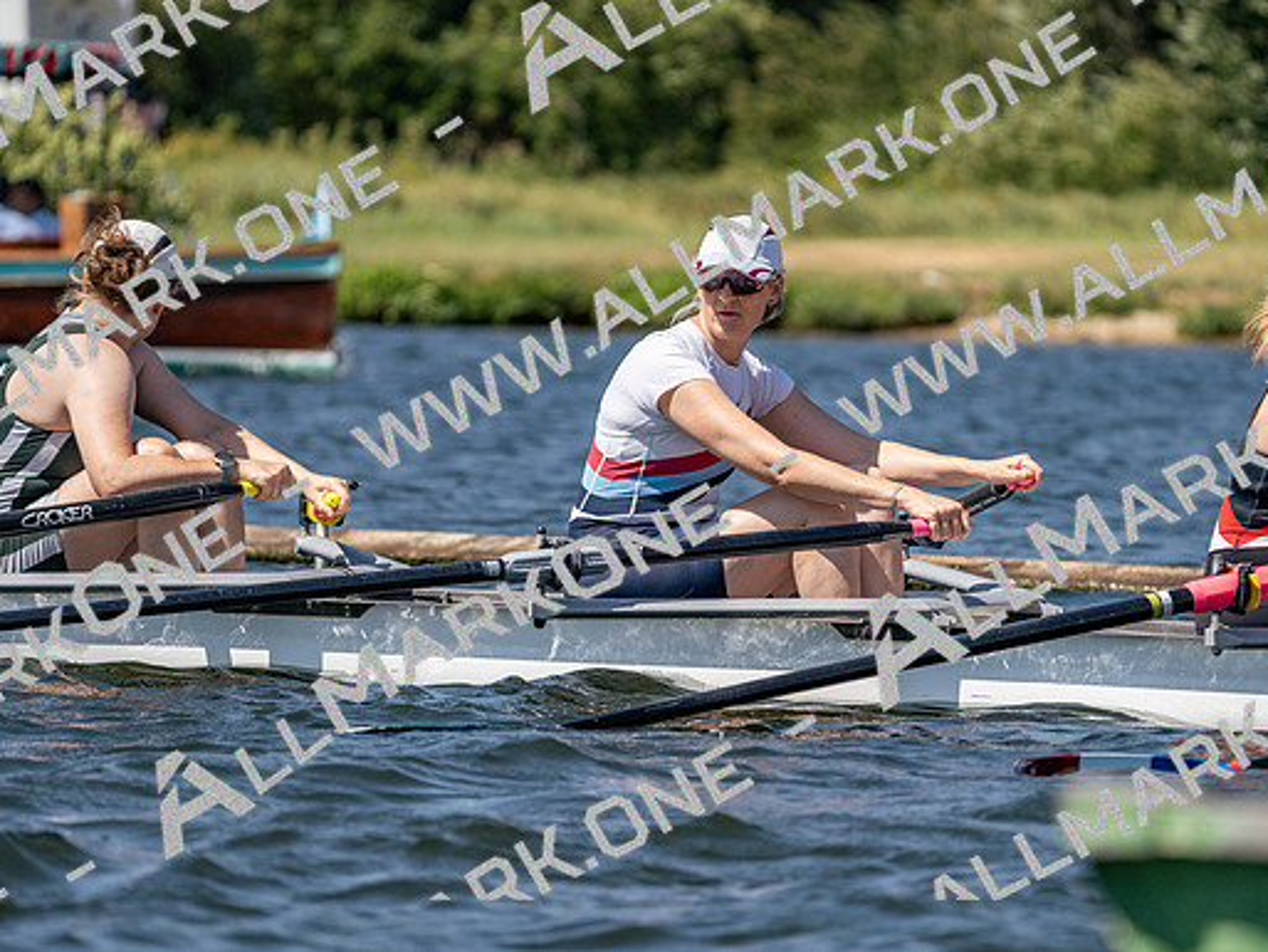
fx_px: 10955
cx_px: 657
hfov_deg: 6.6
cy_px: 476
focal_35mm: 299
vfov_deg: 5.0
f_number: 5.6
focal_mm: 275
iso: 250
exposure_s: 1/2000
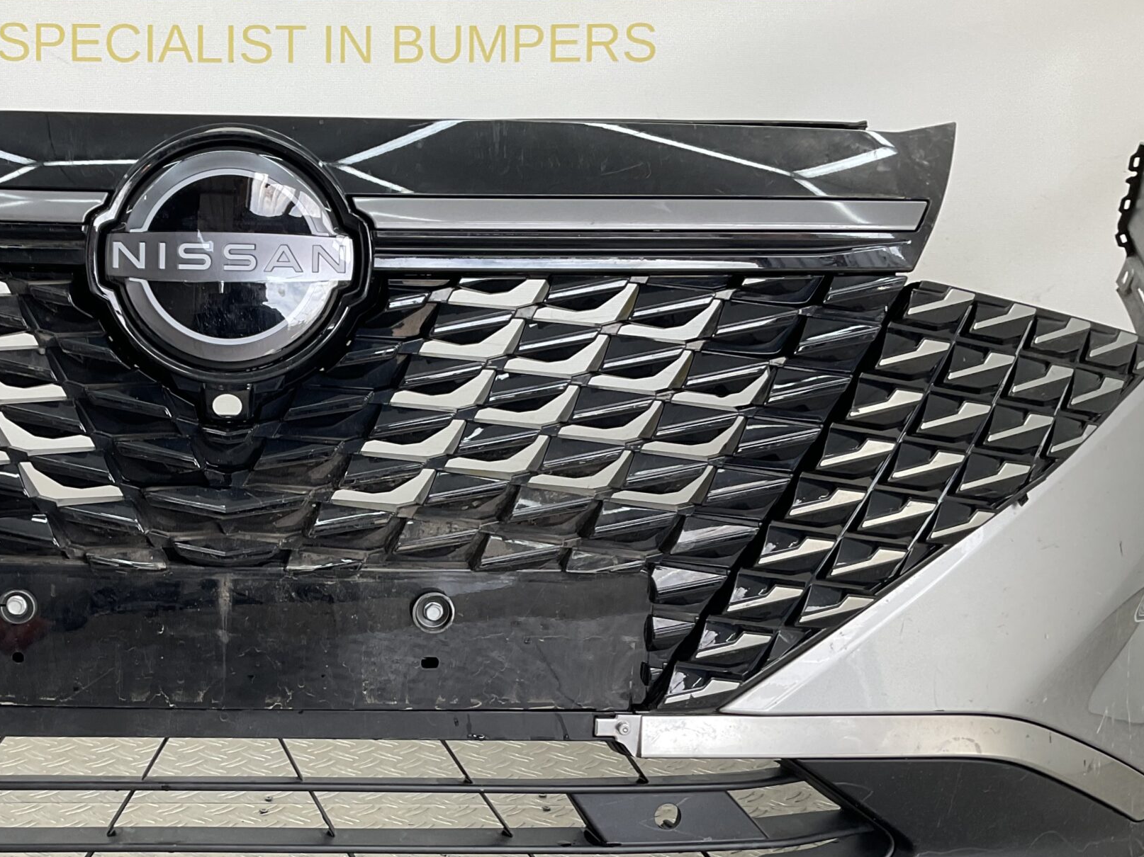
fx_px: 1520
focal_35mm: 46
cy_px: 570
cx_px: 277
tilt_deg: -12.3
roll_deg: -2.1
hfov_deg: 40.0
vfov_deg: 31.3
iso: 25
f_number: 1.8
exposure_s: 1/120
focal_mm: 3
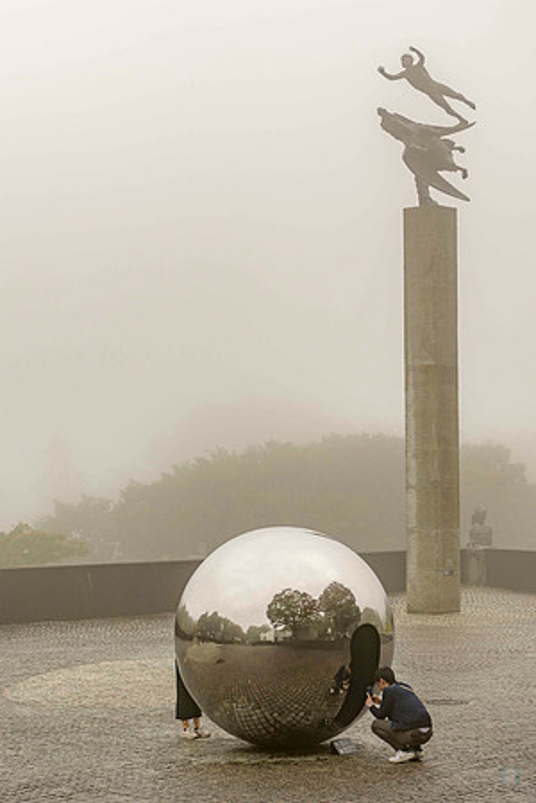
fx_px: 1675
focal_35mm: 75
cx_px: 180
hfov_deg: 18.1
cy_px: 402
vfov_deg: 27.0
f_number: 4.5
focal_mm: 50
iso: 64
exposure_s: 1/800
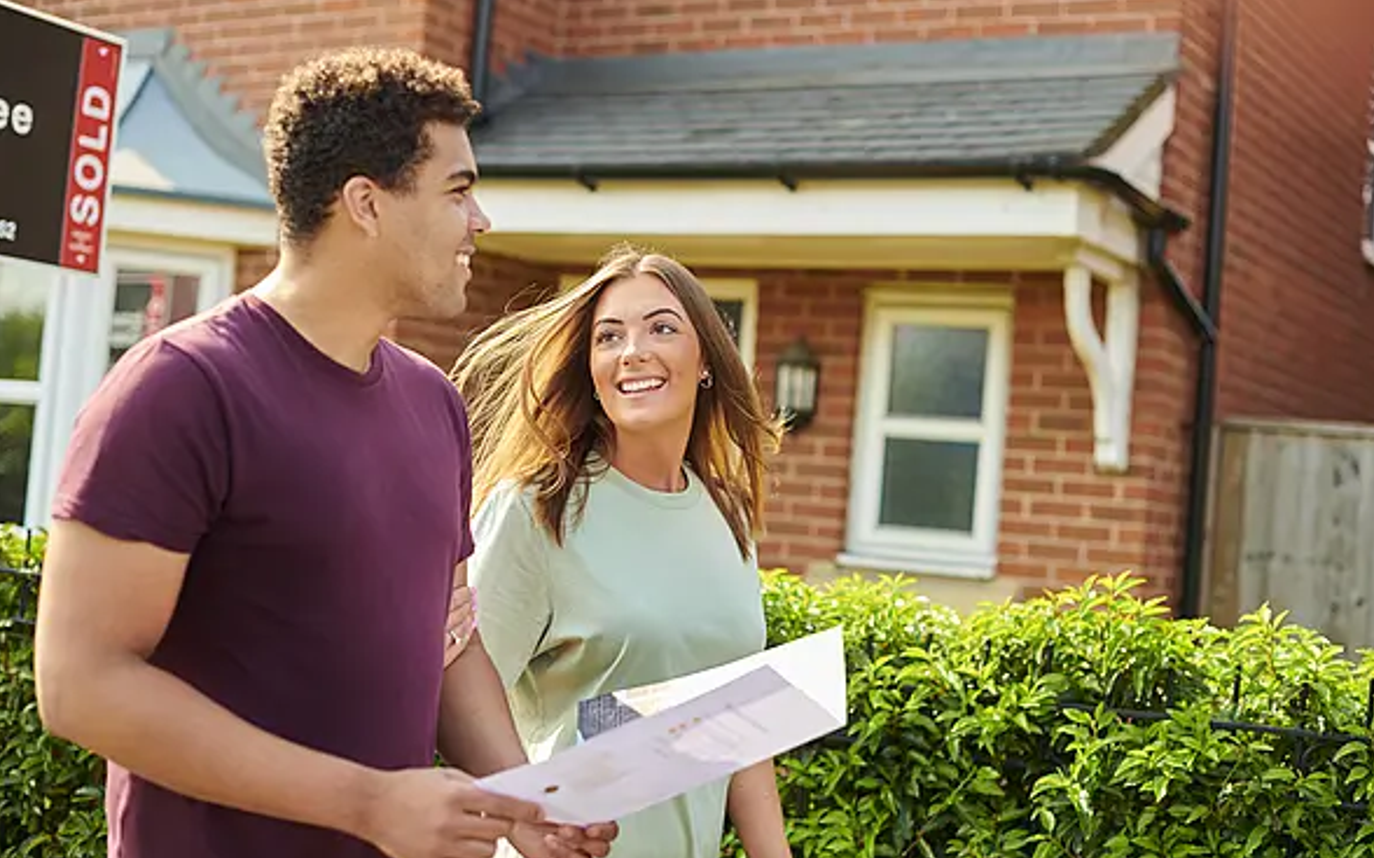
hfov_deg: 38.9
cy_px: 418
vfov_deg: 24.8
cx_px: 696
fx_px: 1946
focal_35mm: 52
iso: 100
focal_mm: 50
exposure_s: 1/320
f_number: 2.8
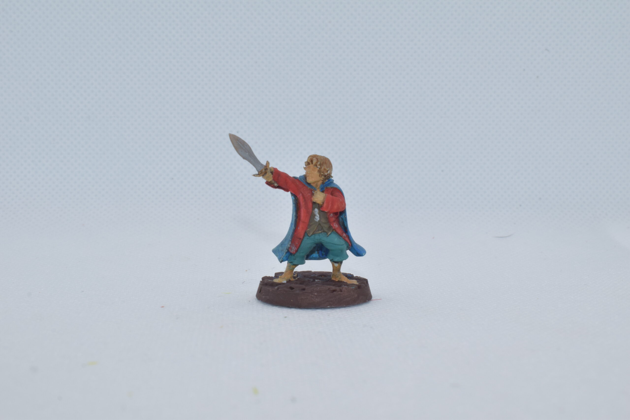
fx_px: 1050
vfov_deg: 22.6
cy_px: 210
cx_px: 315
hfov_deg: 33.4
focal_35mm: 60
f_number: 20
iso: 800
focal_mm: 40
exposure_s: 1/125
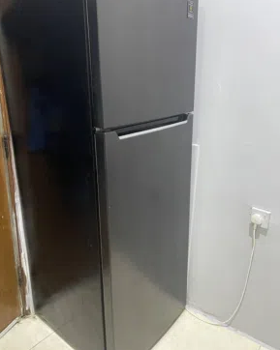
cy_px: 161
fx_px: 280
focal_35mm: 27
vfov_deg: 64.0
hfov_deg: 53.1
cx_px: 138
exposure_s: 1/50
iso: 500
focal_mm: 5.1
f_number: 1.6
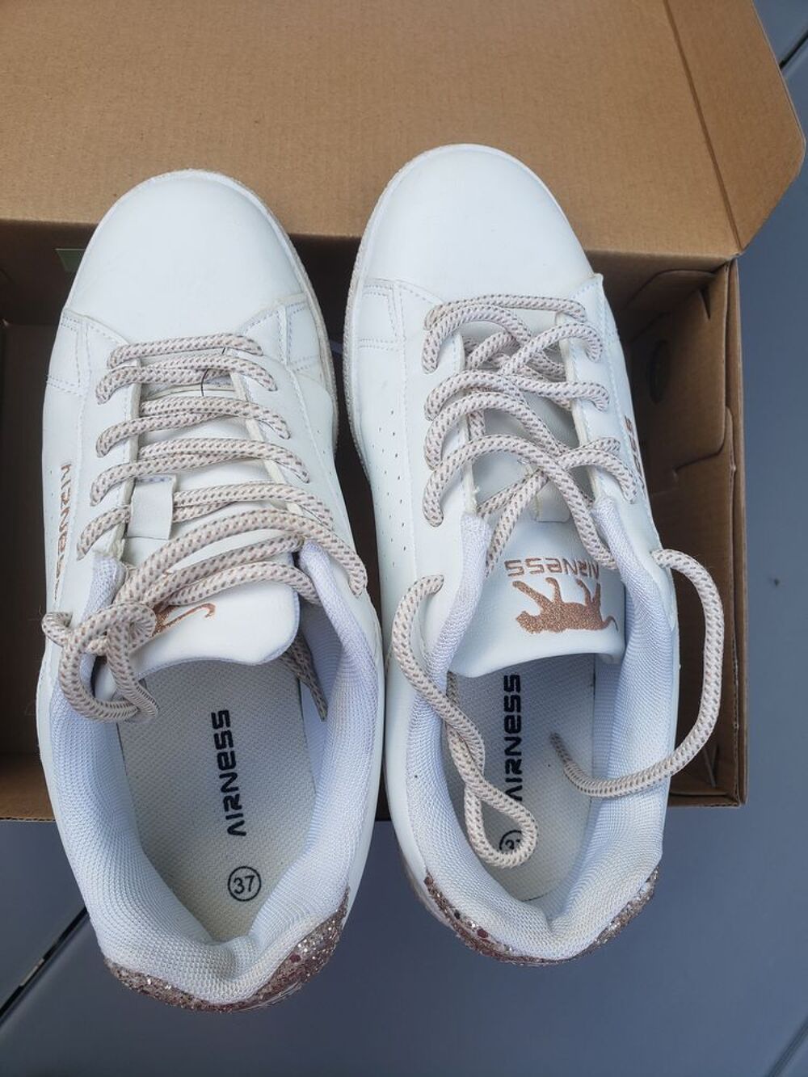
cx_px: 404
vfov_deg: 67.3
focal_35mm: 26
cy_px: 538
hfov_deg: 53.1
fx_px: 809
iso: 50
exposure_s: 1/207
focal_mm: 4.3
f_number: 2.4
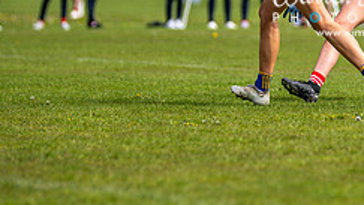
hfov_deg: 4.1
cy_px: -29
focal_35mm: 525
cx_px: 370
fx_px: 5070
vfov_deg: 2.3
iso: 160
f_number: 2.8
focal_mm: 210
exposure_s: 1/6400
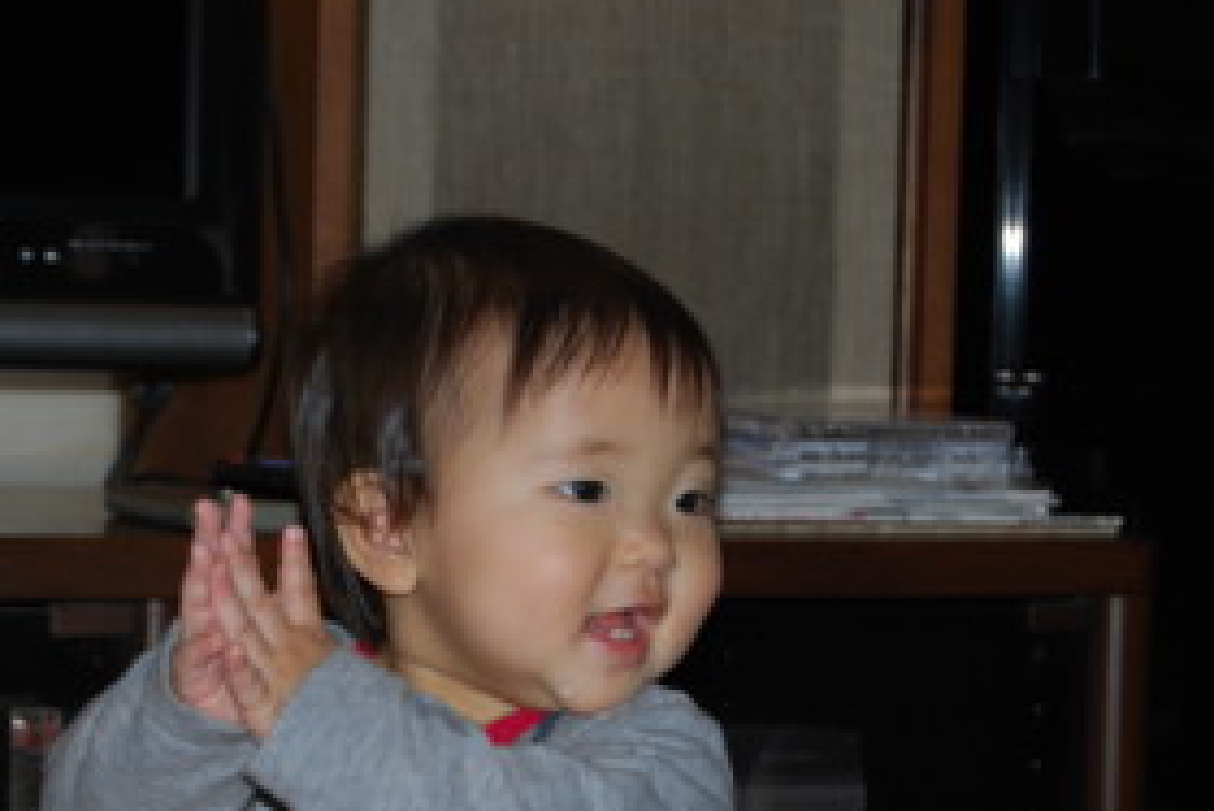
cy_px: 557
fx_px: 4481
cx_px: 455
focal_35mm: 133
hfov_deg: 15.4
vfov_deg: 10.3
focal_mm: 55
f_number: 5.6
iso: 200
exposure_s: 1/60
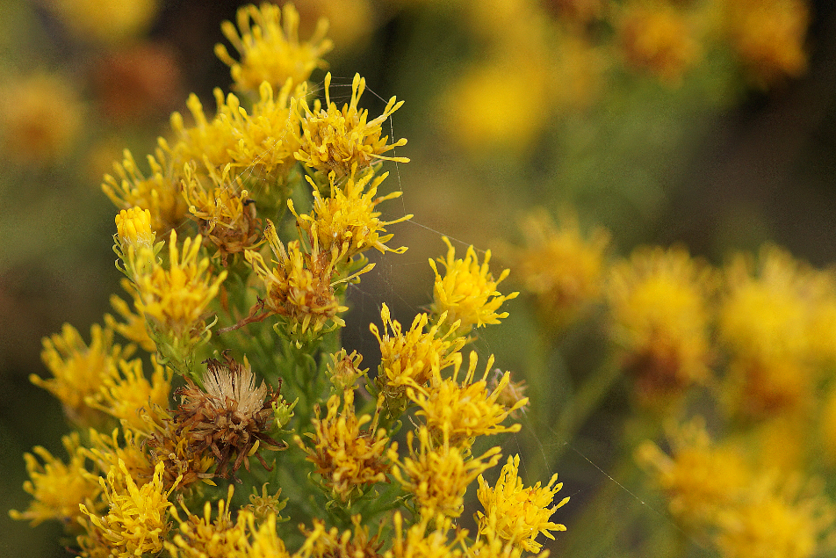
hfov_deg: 10.9
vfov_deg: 7.3
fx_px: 4389
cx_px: 339
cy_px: 345
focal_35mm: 189
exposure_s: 1/160
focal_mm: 100
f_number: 2.8
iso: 320
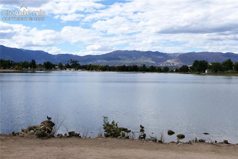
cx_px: 119
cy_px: 80
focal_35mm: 48
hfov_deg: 41.1
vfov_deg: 28.0
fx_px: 317
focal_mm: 17.8
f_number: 4
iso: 125
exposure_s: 1/1600
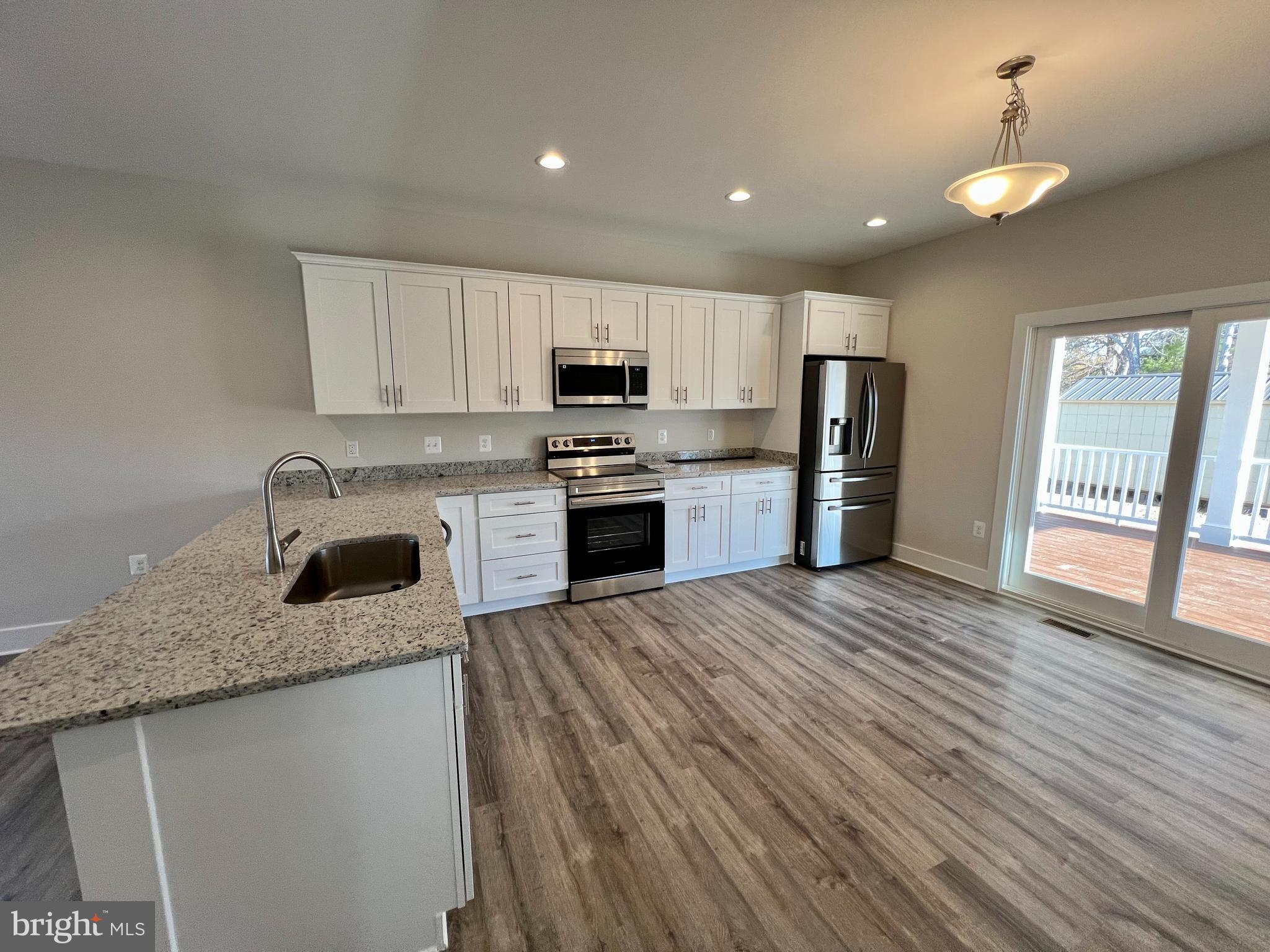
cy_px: 476
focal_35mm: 13
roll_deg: -0.2
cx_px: 635
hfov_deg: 106.2
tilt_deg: -8.7
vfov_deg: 89.9
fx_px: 477
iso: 100
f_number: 1.8
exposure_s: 1/120
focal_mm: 1.57
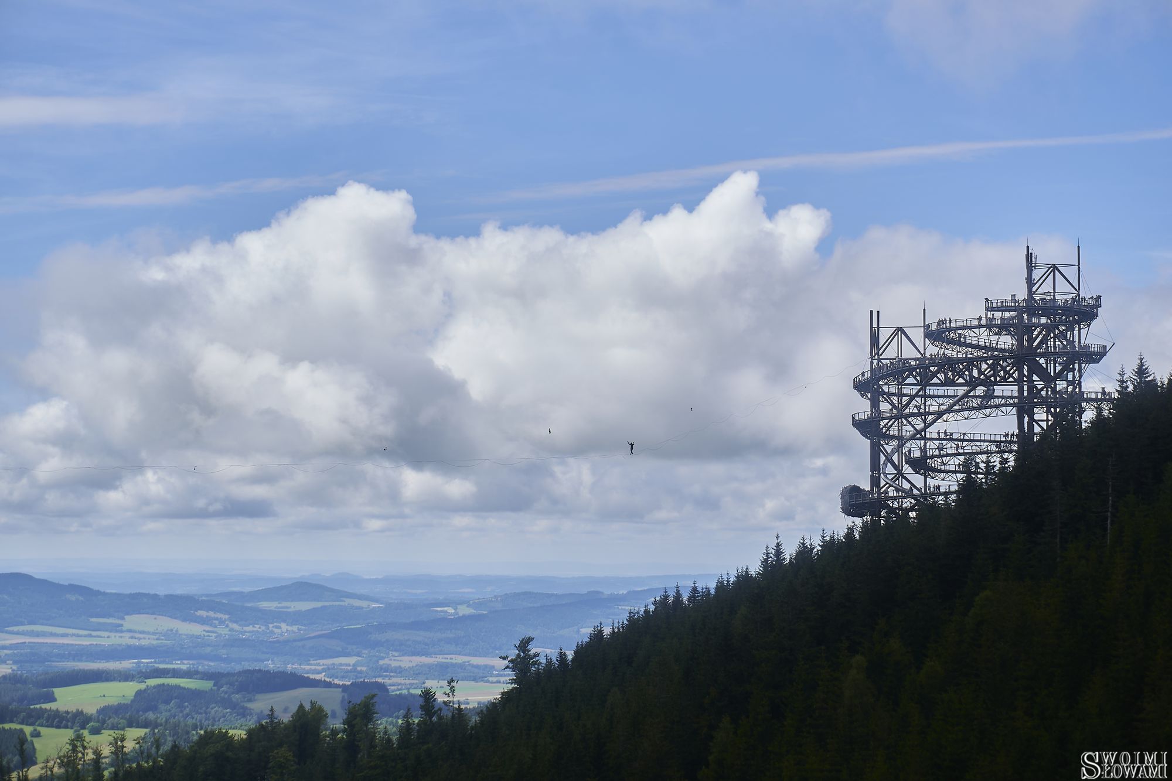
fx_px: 2441
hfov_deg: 27.0
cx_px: 586
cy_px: 390
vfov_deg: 18.2
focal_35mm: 75
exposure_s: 1/500
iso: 160
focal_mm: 50
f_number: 5.6
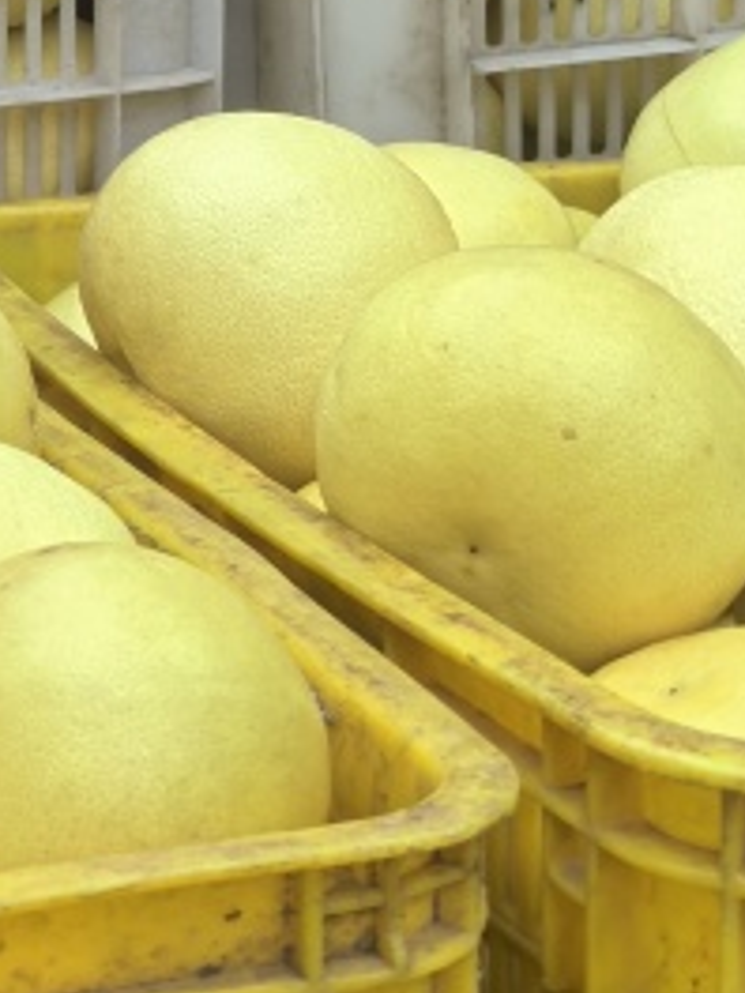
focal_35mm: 117
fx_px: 3357
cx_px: -372
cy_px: 24
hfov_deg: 12.1
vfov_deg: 16.5
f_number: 1.4
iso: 64
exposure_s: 1/98.4
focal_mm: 6.98
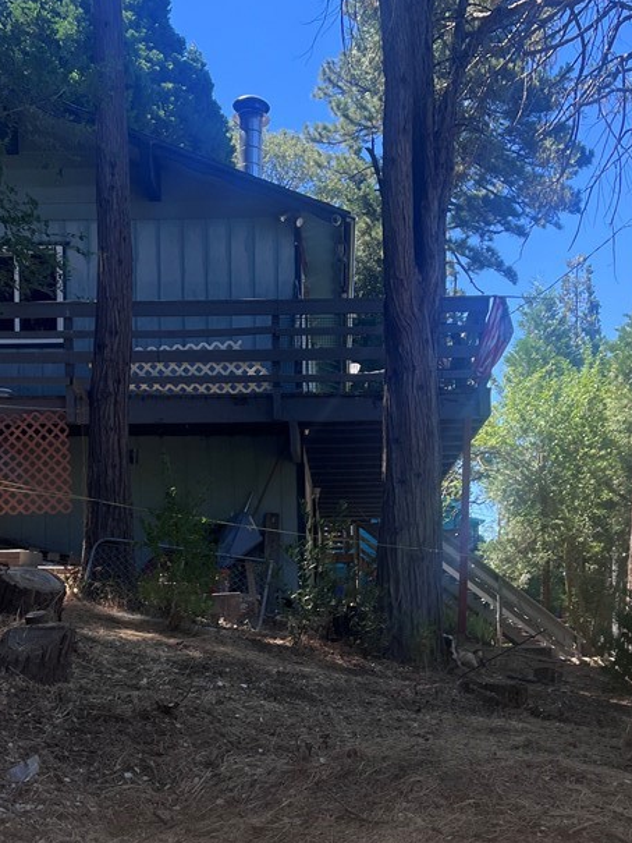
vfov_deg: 41.9
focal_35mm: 44
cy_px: 608
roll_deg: +2.4
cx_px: 333
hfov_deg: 32.9
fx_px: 1071
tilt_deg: +0.5
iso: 50
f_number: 1.6
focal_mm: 5.1
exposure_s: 1/943
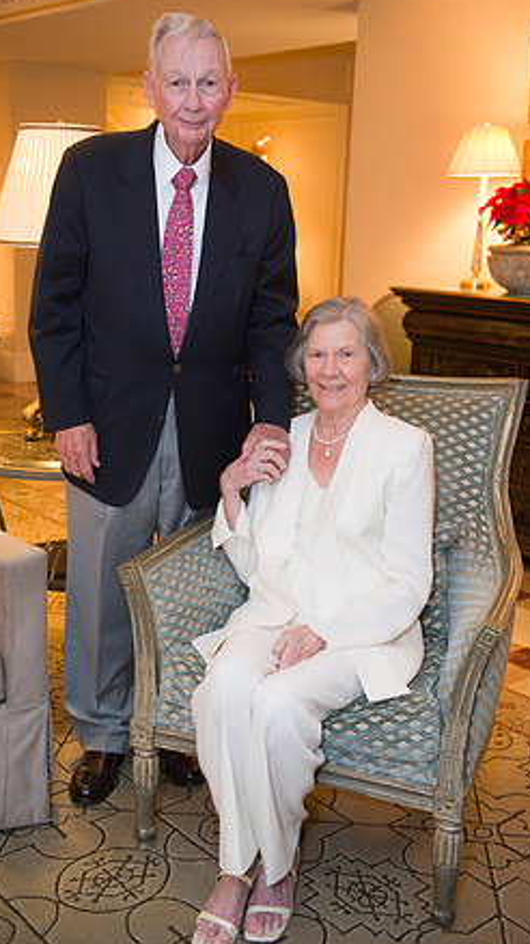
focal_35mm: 43
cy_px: 470
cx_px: 245
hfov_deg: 27.7
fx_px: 1076
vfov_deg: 47.4
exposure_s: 1/100
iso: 800
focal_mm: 40
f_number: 3.2
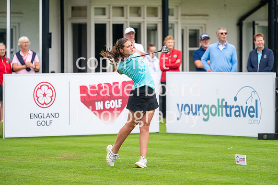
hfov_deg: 6.9
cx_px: 139
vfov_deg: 4.6
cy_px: 92
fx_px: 2317
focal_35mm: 300
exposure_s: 1/1250
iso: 400
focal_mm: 300
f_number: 5
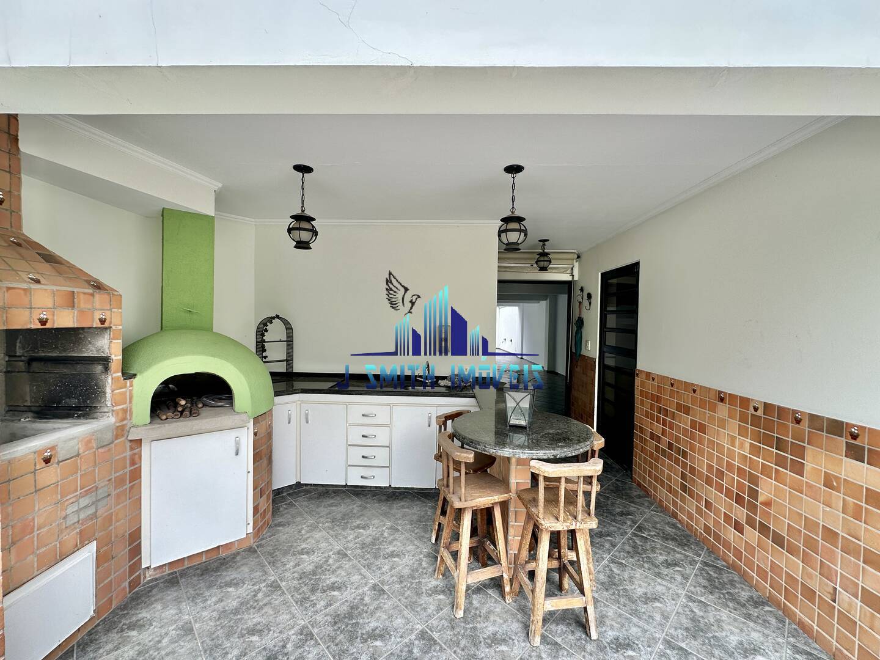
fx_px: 356
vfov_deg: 85.7
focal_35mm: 14
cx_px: 440
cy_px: 330
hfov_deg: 102.1
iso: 40
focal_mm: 2.22
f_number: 2.2
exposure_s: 1/290
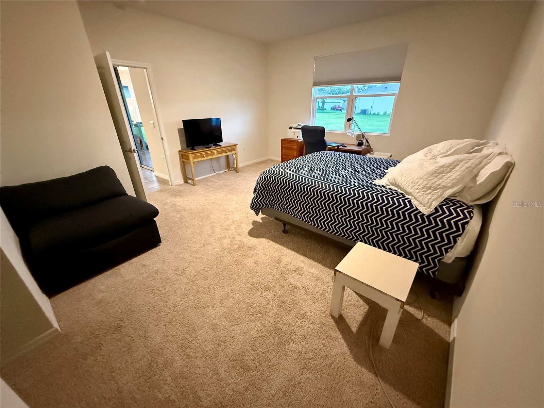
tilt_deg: -24.1
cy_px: 204
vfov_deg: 85.7
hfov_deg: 102.1
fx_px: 220
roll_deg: +1.2
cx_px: 272
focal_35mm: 14
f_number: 2.2
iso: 1250
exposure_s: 1/60
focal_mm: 2.22
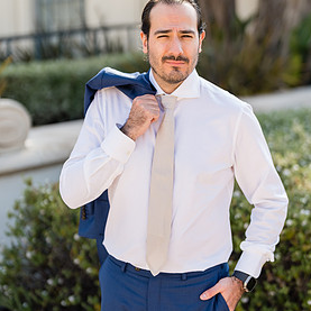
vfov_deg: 25.0
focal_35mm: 69
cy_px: 127
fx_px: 701
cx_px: 167
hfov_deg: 25.0
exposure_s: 1/2000
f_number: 1.6
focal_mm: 50
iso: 125
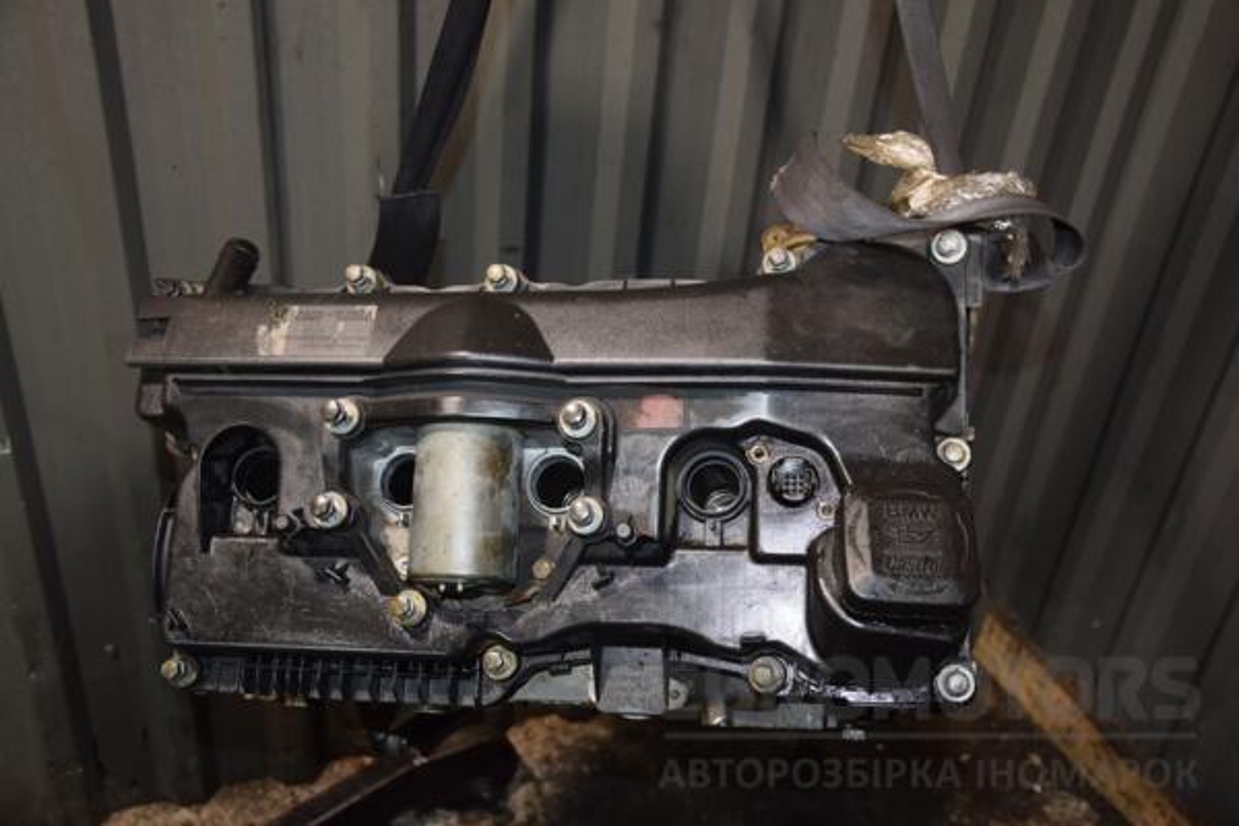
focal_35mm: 38
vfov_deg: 35.5
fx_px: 1291
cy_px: 413
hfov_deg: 51.3
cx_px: 620
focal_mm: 25
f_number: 5
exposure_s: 1/60
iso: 800
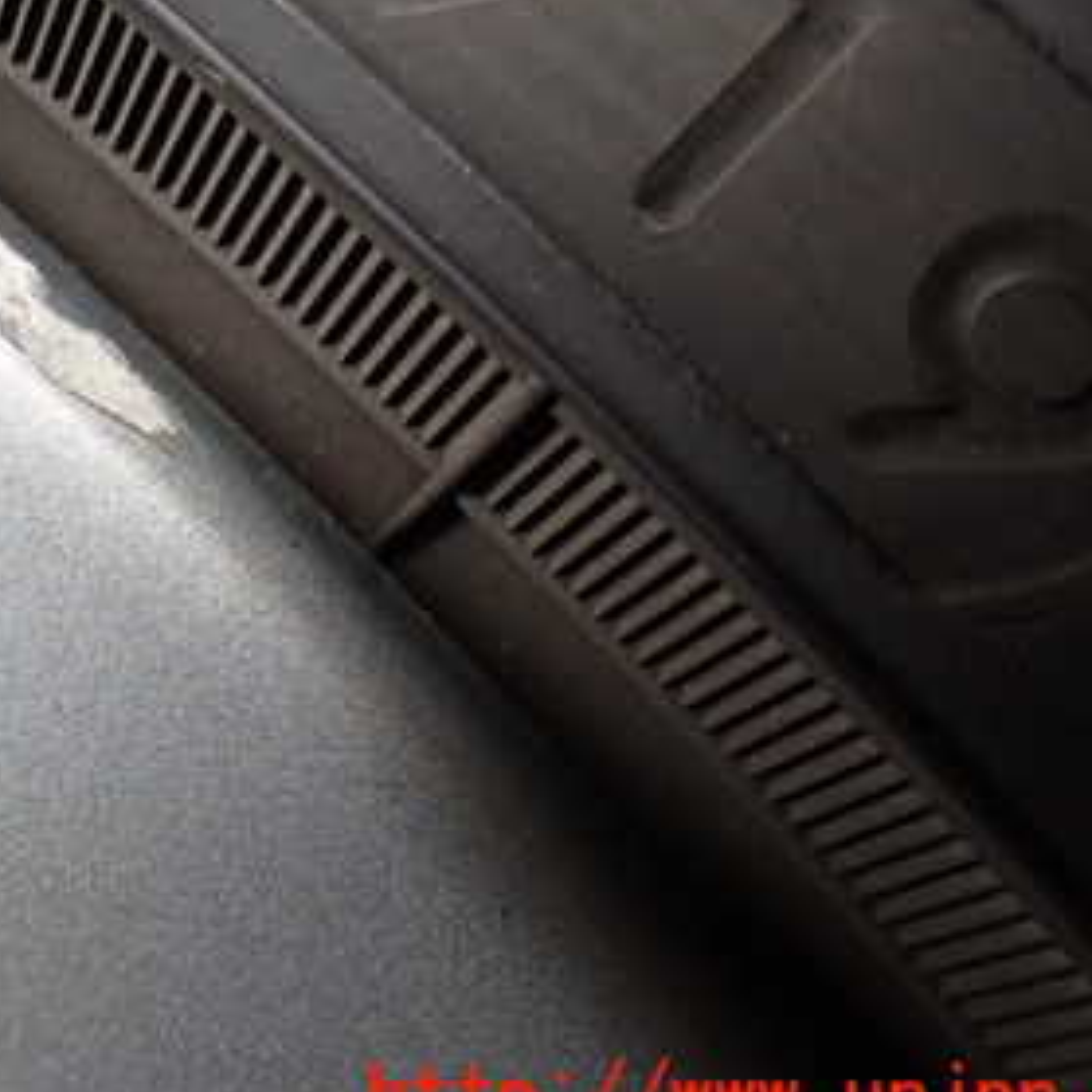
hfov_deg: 28.7
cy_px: 270
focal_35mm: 57
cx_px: 78
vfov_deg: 29.6
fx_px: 2034
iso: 250
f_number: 2.3
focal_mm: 5.4
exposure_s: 1/125
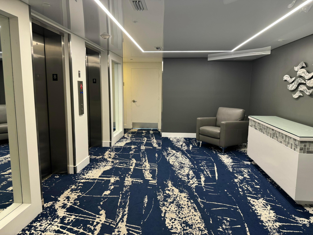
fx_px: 217
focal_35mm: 24
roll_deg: -0.7
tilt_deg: -8.8
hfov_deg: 71.6
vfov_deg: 56.8
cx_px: 156
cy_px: 118
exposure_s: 1/60
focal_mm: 6.76
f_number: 1.78
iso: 125
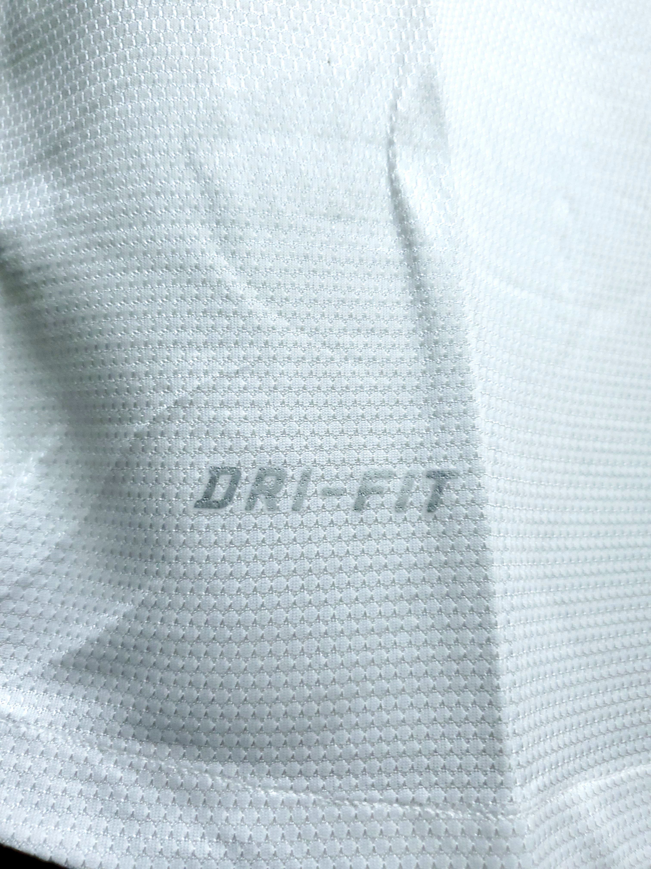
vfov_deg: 67.3
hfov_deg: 53.1
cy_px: 434
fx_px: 652
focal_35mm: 26
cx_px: 326
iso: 200
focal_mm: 4.3
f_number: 1.5
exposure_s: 1/20
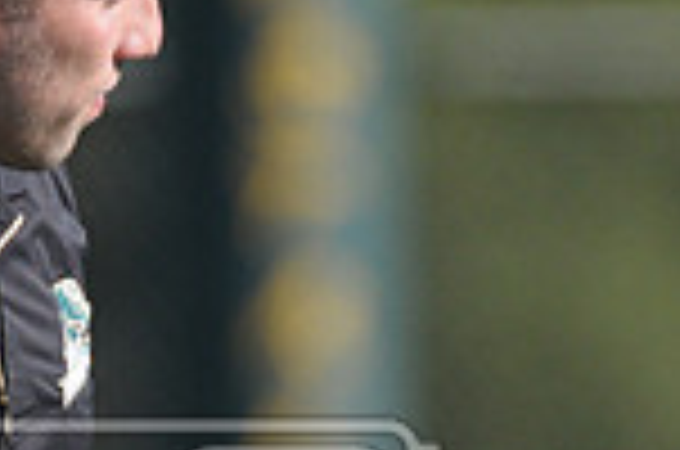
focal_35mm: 2303
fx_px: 43409
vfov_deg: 0.6
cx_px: -77
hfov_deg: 0.9
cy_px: 587
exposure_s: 1/3200
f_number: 4
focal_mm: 400
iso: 640
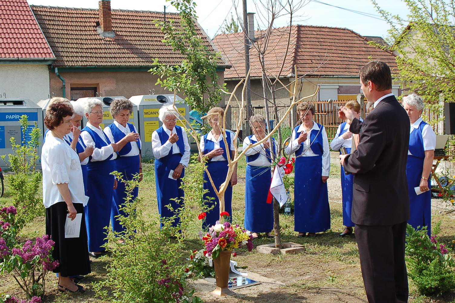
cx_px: 228
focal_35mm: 52
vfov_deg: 25.7
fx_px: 663
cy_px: 152
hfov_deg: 37.9
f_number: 8
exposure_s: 1/250
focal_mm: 35
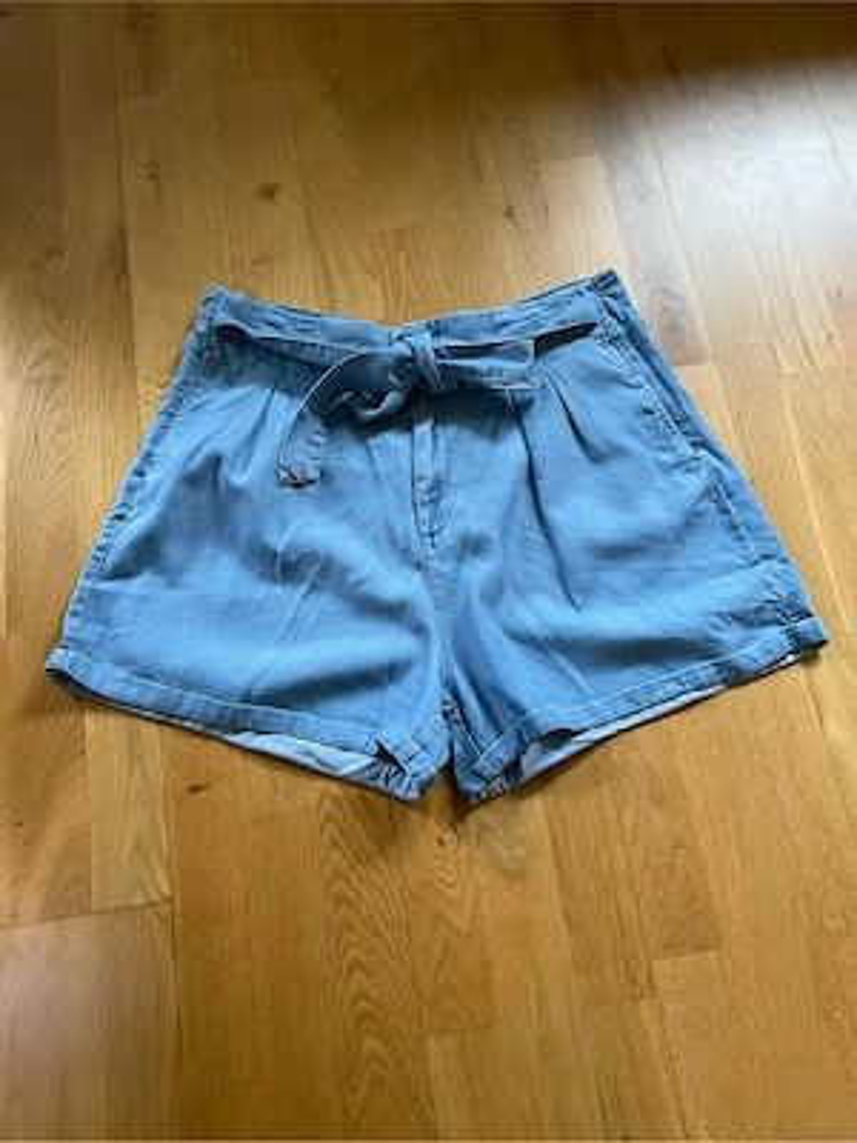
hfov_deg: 53.1
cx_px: 428
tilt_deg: -73.2
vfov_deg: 67.3
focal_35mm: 26
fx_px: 858
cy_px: 572
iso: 200
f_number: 1.6
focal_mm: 4.2
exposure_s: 1/60
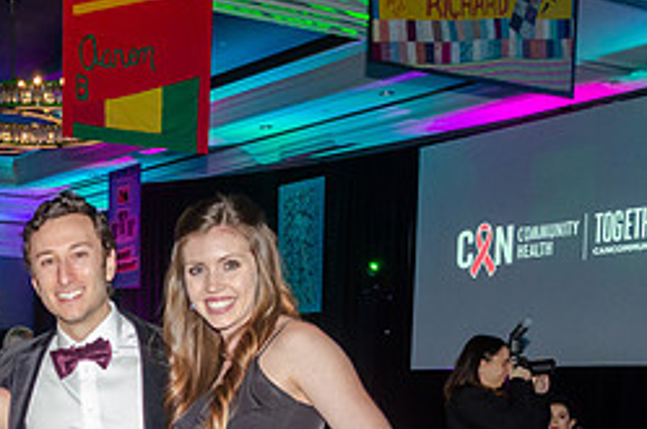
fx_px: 1130
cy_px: 491
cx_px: 29
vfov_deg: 20.3
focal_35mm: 63
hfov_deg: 30.1
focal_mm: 18
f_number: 4
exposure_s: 1/60
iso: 1600
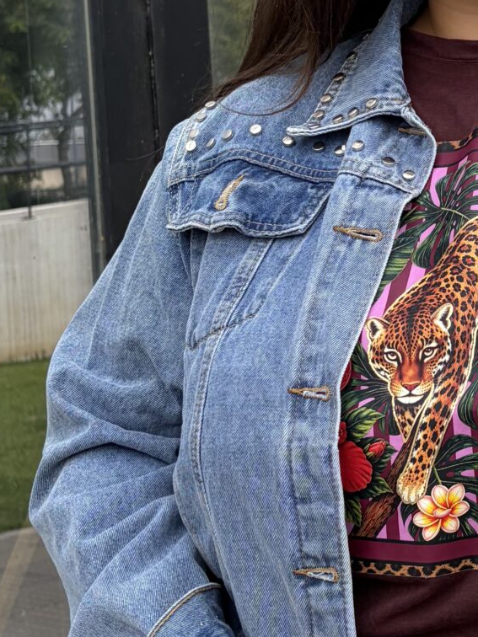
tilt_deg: +1.9
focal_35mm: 88
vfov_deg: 22.2
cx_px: 529
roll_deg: +3.6
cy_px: 213
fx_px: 1620
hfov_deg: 16.3
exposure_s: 1/1287
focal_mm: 5.96
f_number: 1.6
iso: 50
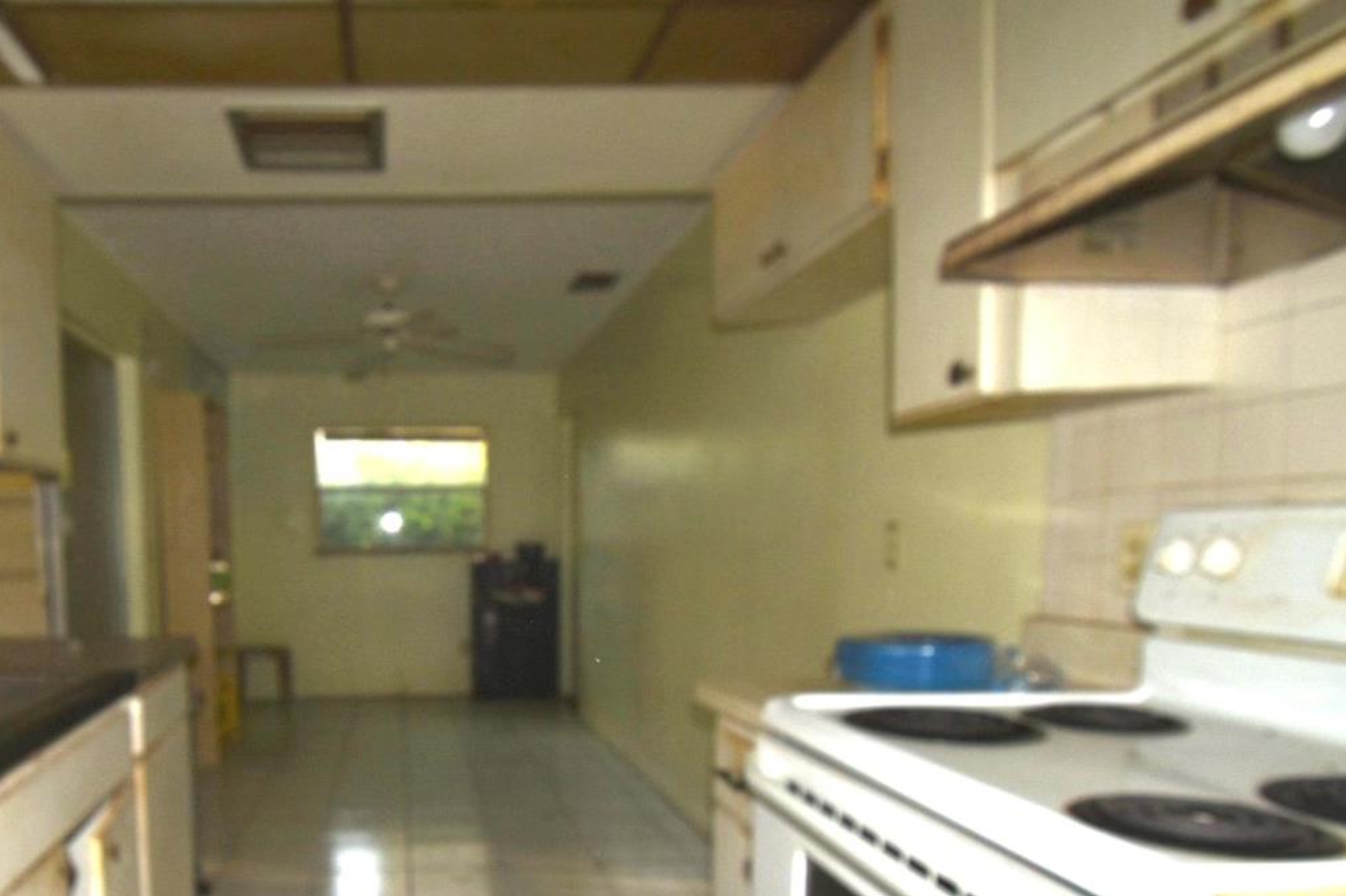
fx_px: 897
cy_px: 651
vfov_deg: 51.3
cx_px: 405
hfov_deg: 70.7
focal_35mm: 24
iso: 100
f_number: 8
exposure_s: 1/60
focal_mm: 10
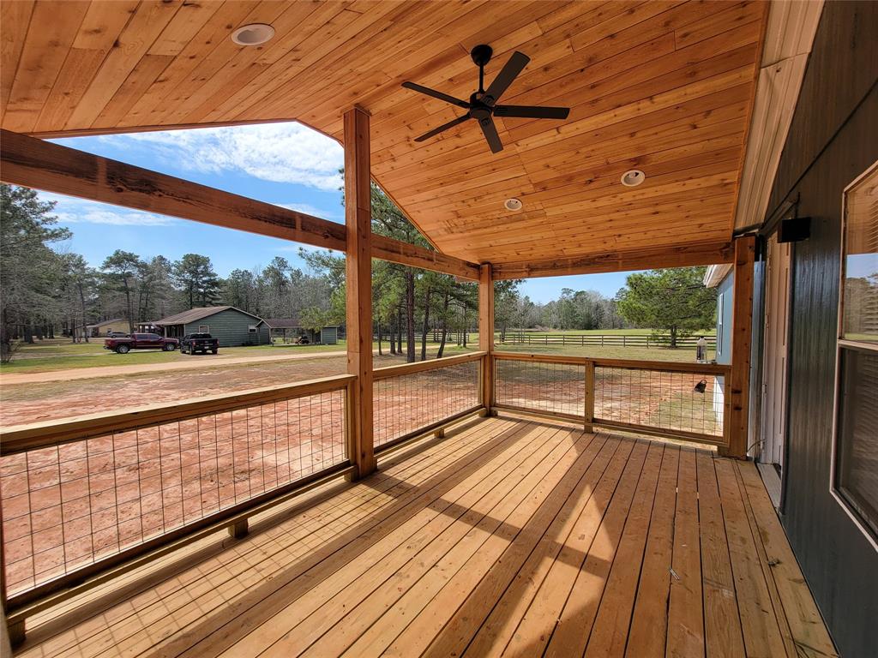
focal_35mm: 13
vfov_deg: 89.9
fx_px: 330
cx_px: 439
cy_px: 329
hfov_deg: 106.2
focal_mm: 2.2
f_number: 2.2
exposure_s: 1/1242
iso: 50
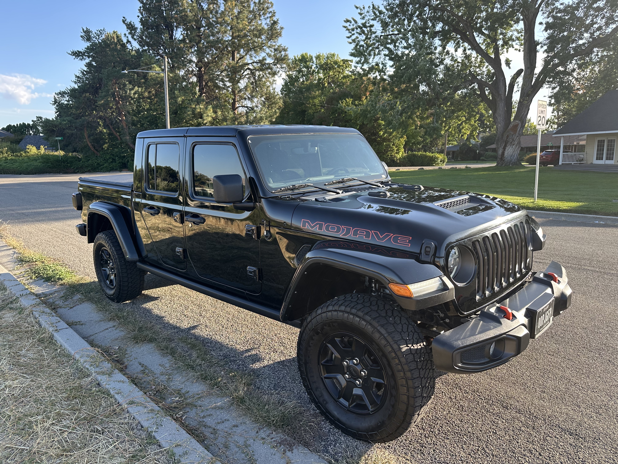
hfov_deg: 71.6
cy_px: 232
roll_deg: +0.9
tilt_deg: -9.1
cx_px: 309
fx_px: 428
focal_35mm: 24
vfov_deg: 56.8
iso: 80
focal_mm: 6.86
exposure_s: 1/650
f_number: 1.78
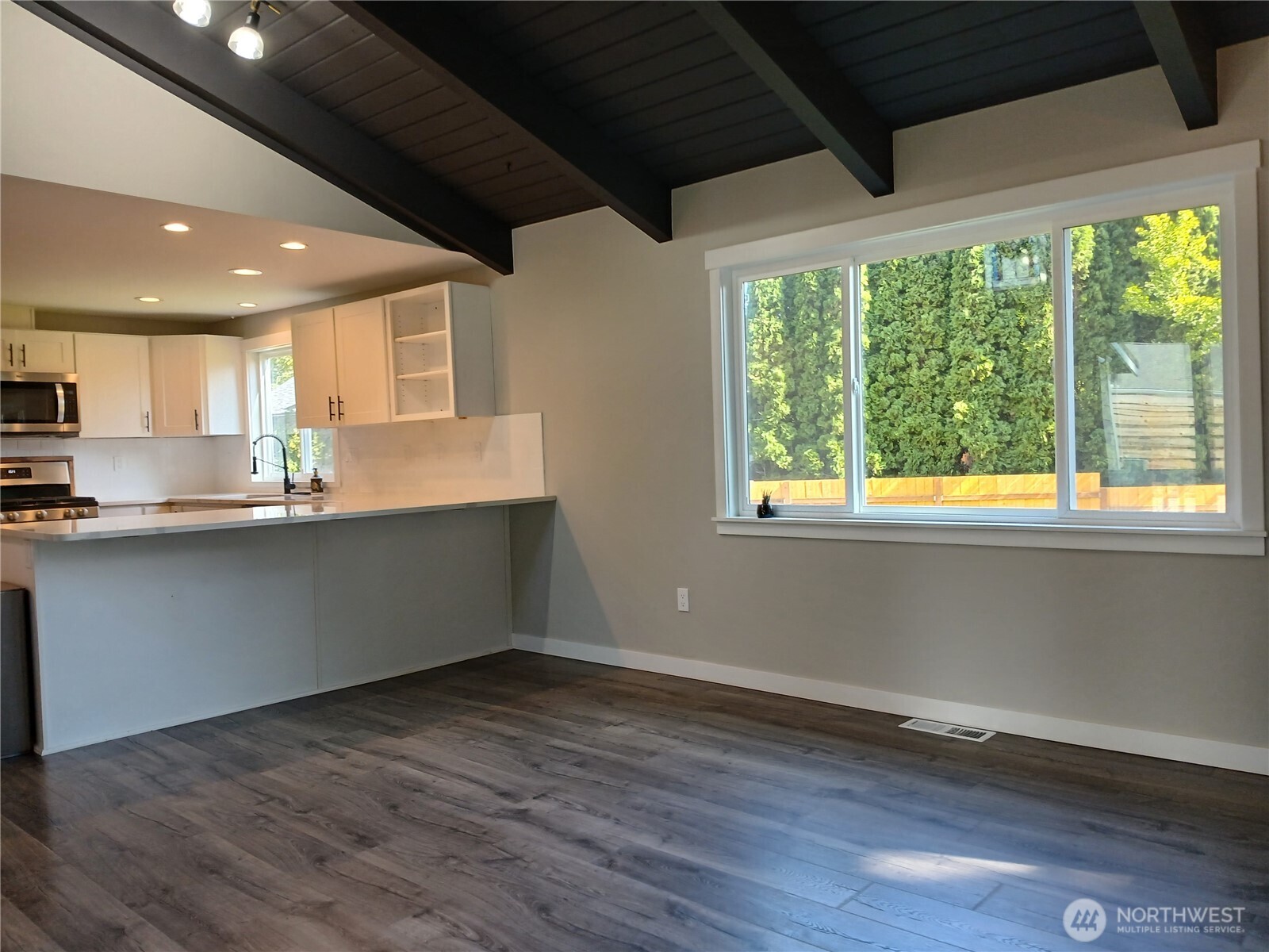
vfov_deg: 53.1
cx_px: 634
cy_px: 476
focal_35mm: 26
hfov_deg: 67.3
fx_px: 953
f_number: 1.8
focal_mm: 3.98
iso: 100
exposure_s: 1/60
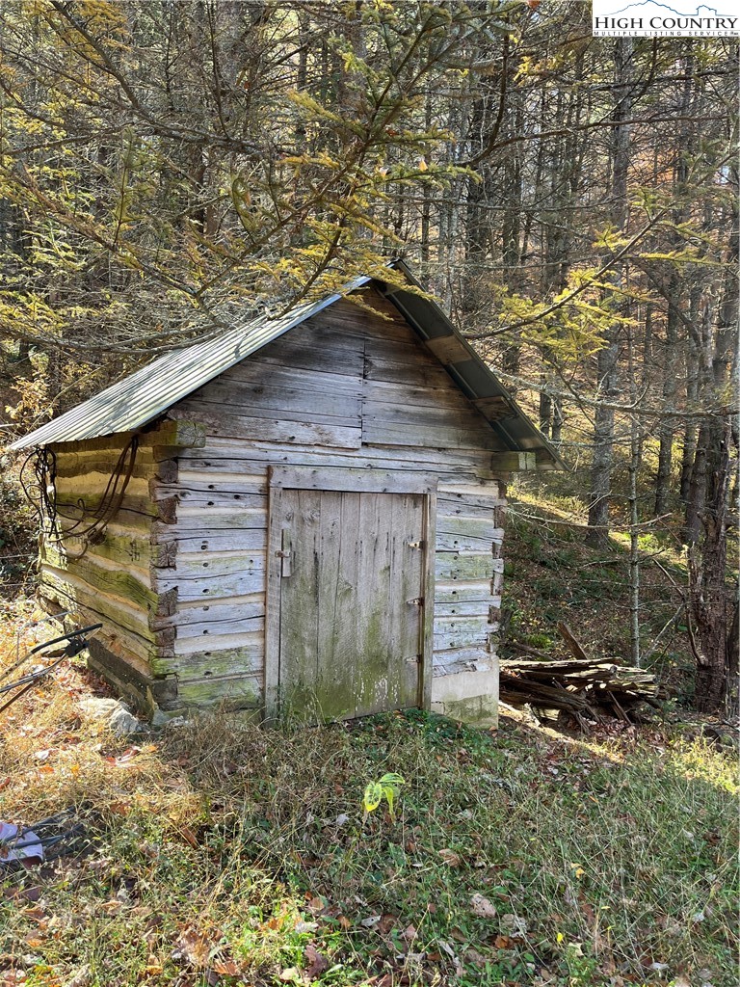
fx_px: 741
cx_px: 370
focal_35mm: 26
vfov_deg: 67.3
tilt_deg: -0.6
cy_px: 494
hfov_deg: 53.1
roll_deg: -1.5
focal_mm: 5.1
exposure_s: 1/122
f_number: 1.6
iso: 50
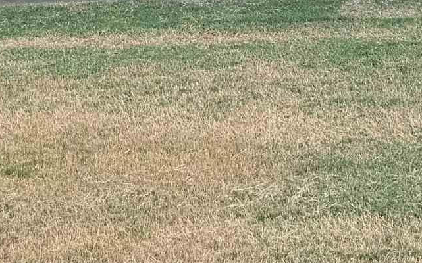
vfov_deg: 9.5
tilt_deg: +5.0
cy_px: -383
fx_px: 1402
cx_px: 340
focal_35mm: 122
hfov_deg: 17.0
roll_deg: +1.0
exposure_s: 1/2232
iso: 80
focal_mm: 6.76
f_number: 1.78
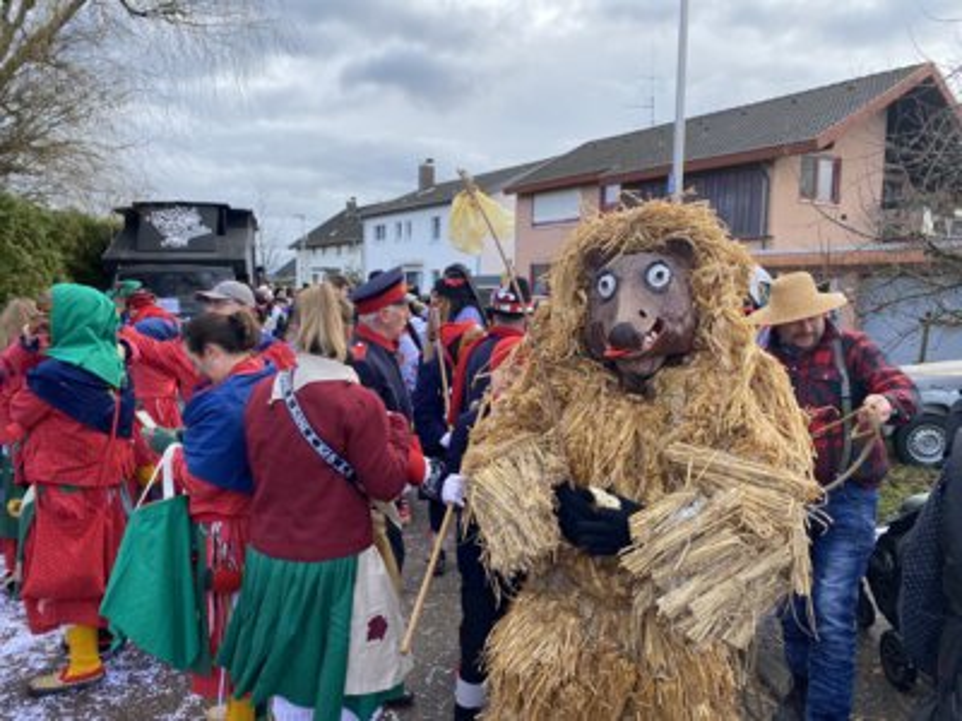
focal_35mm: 26
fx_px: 723
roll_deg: -2.0
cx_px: 481
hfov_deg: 67.3
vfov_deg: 53.1
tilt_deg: -4.7
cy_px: 360
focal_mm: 4.25
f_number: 1.8
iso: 32
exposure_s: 1/560
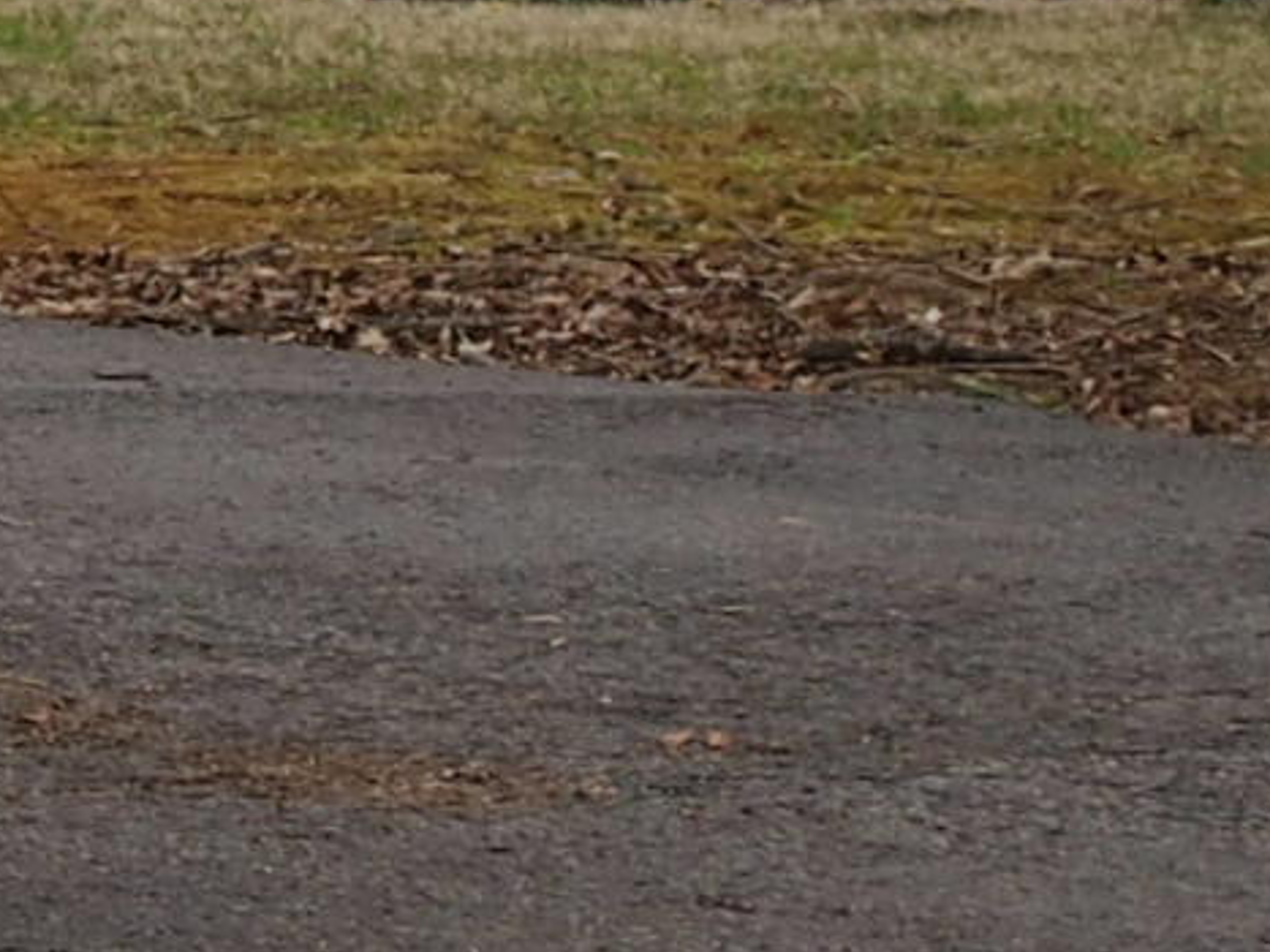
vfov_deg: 4.0
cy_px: -245
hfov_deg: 5.2
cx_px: -2162
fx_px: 13424
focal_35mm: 366
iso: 100
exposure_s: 1/500
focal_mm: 12
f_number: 3.5
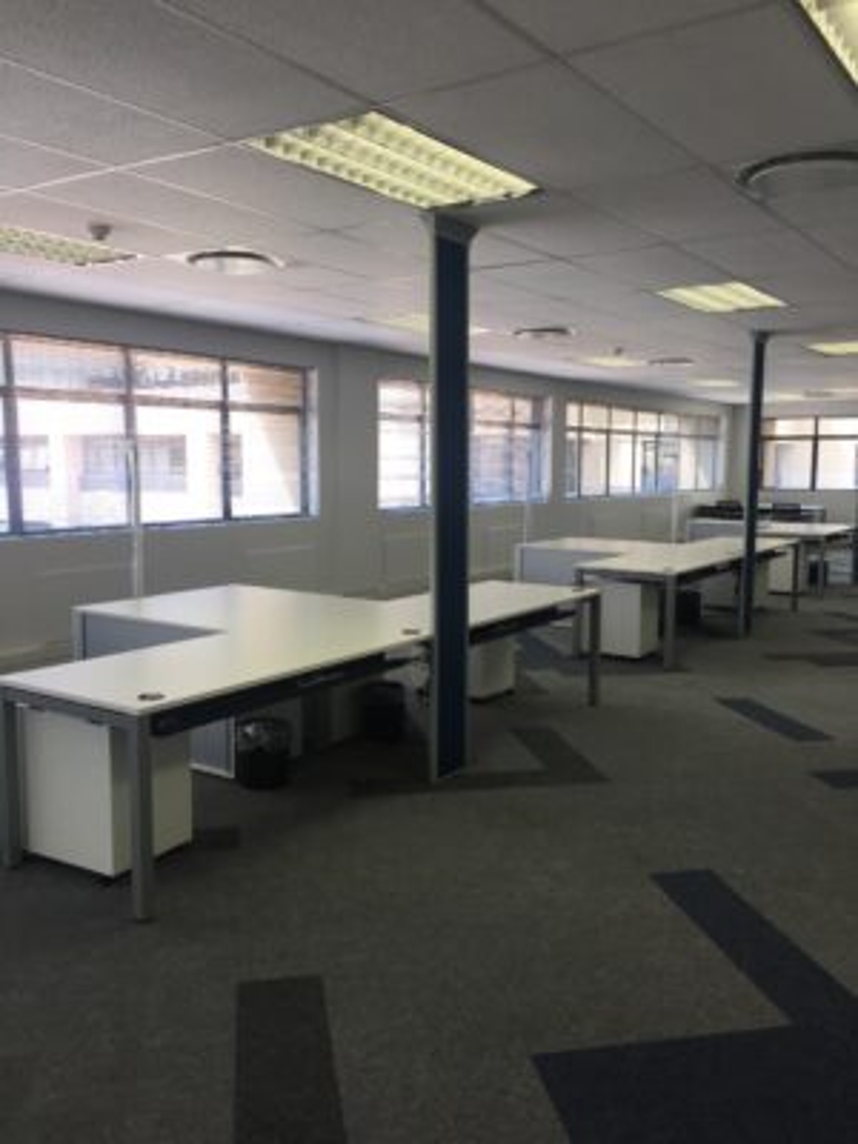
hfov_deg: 48.2
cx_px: 429
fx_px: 958
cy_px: 572
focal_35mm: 29
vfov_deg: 61.7
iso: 50
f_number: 2.2
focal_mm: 4.15
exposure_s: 1/100
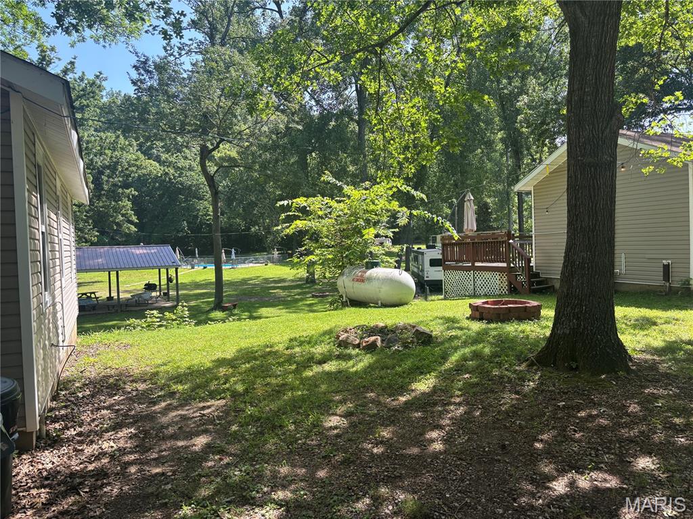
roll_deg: +2.0
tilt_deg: -1.7
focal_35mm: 26
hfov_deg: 67.3
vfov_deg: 53.1
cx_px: 346
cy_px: 260
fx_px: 521
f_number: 1.6
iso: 50
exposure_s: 1/608
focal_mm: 5.96
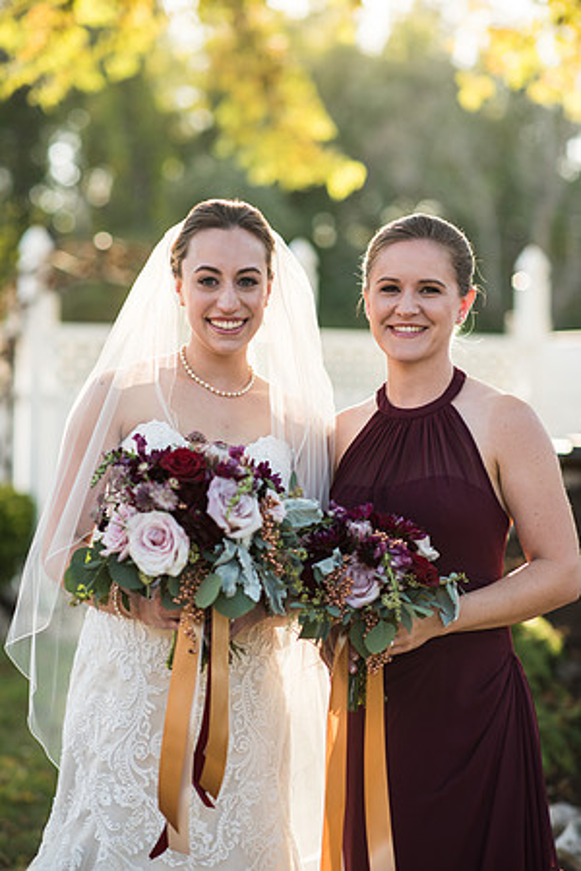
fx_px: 2058
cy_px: 436
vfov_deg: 23.9
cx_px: 290
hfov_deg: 16.1
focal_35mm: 85
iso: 125
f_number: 2.2
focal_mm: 85
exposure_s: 1/1600
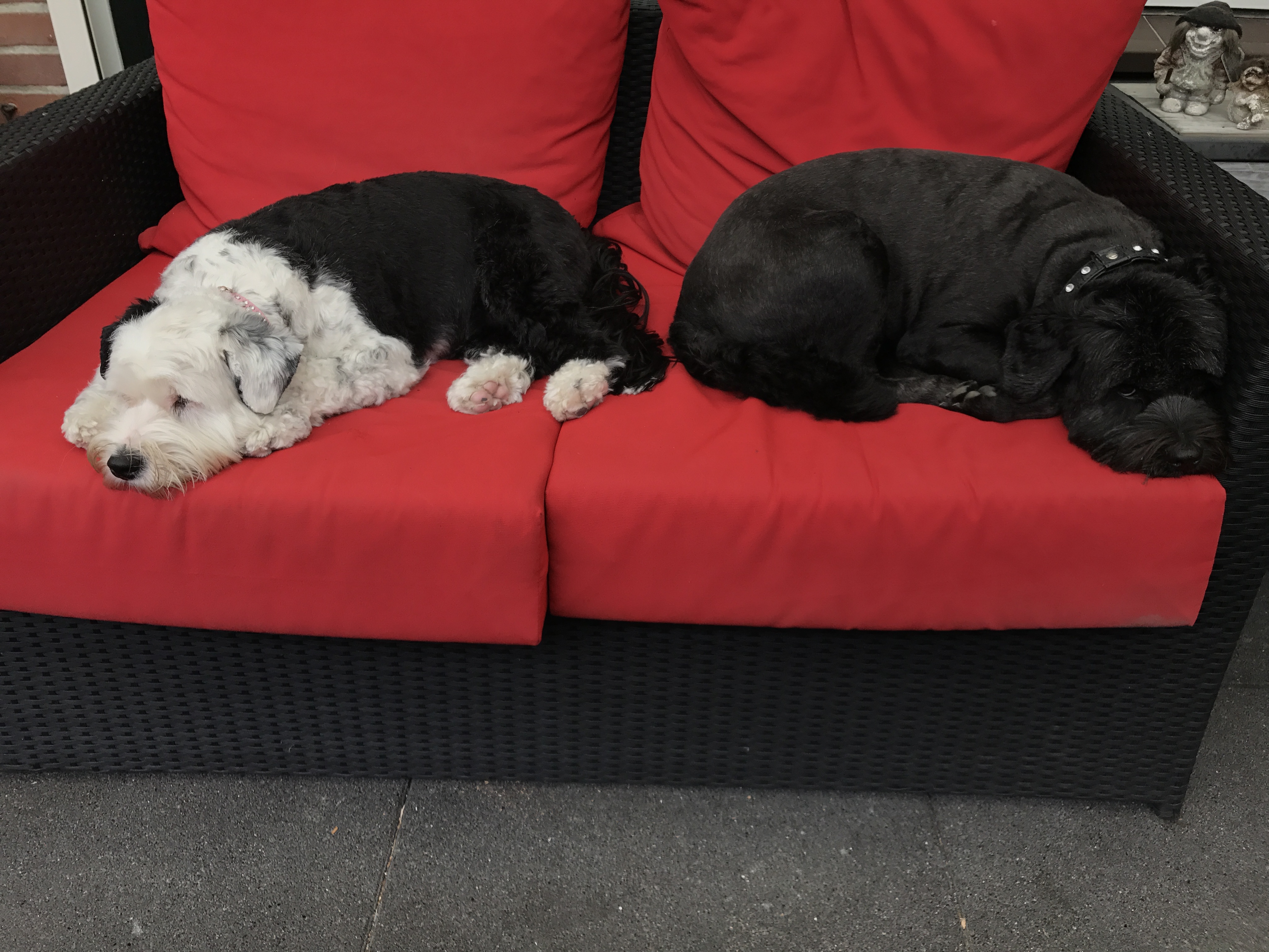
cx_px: 634
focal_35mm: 28
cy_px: 476
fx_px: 1026
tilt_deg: -31.0
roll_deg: -2.0
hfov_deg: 63.4
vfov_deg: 49.7
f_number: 1.8
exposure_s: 1/100
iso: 25
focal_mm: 3.99
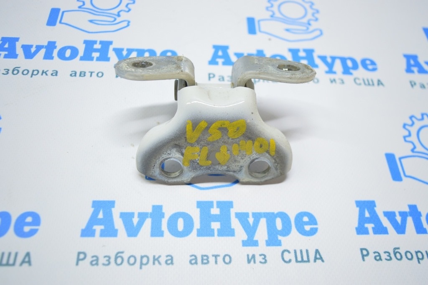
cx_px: 214
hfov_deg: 57.3
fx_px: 392
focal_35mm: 33
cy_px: 142
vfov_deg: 39.9
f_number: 3.8
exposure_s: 1/50
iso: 400
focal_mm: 22
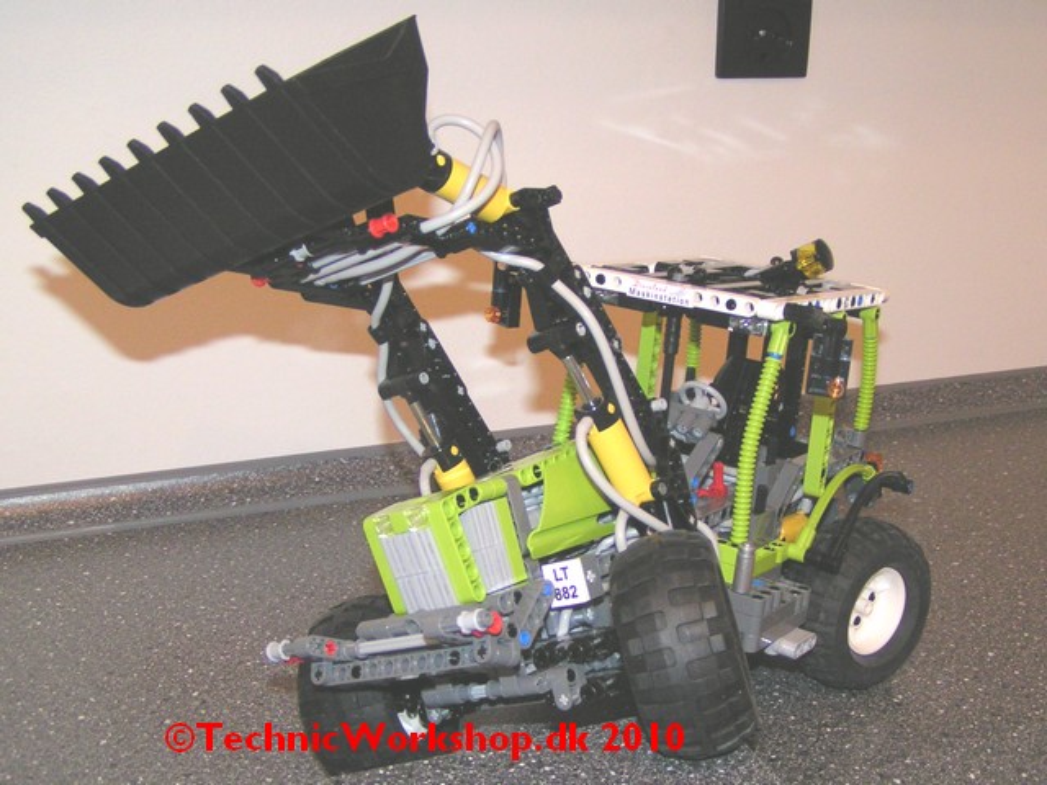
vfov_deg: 37.7
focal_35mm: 38
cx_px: 524
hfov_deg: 49.0
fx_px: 1149
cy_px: 392
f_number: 2.8
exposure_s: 1/40
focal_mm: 5.8
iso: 200
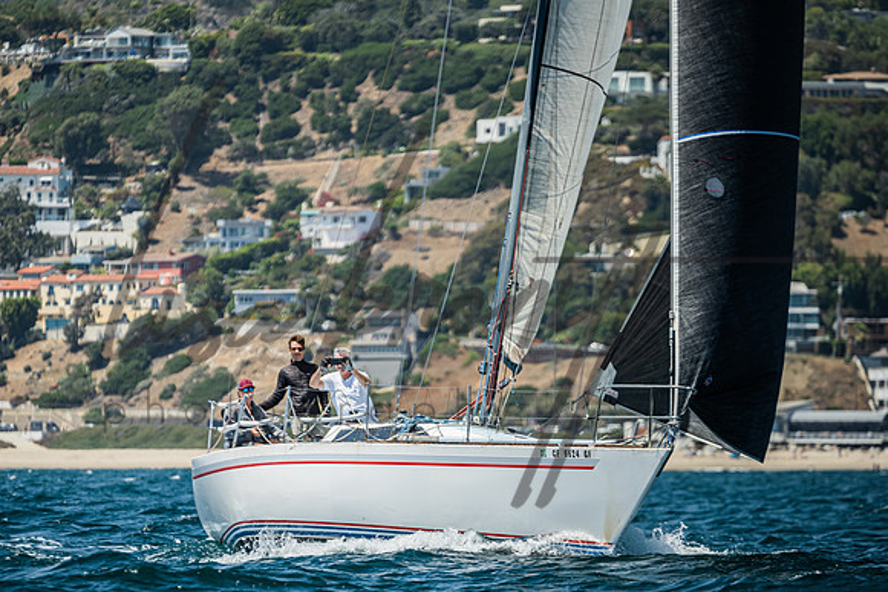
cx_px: 335
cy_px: 357
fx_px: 9952
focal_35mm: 403
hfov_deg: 5.1
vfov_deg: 3.4
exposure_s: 1/640
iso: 320
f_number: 5.6
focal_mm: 320
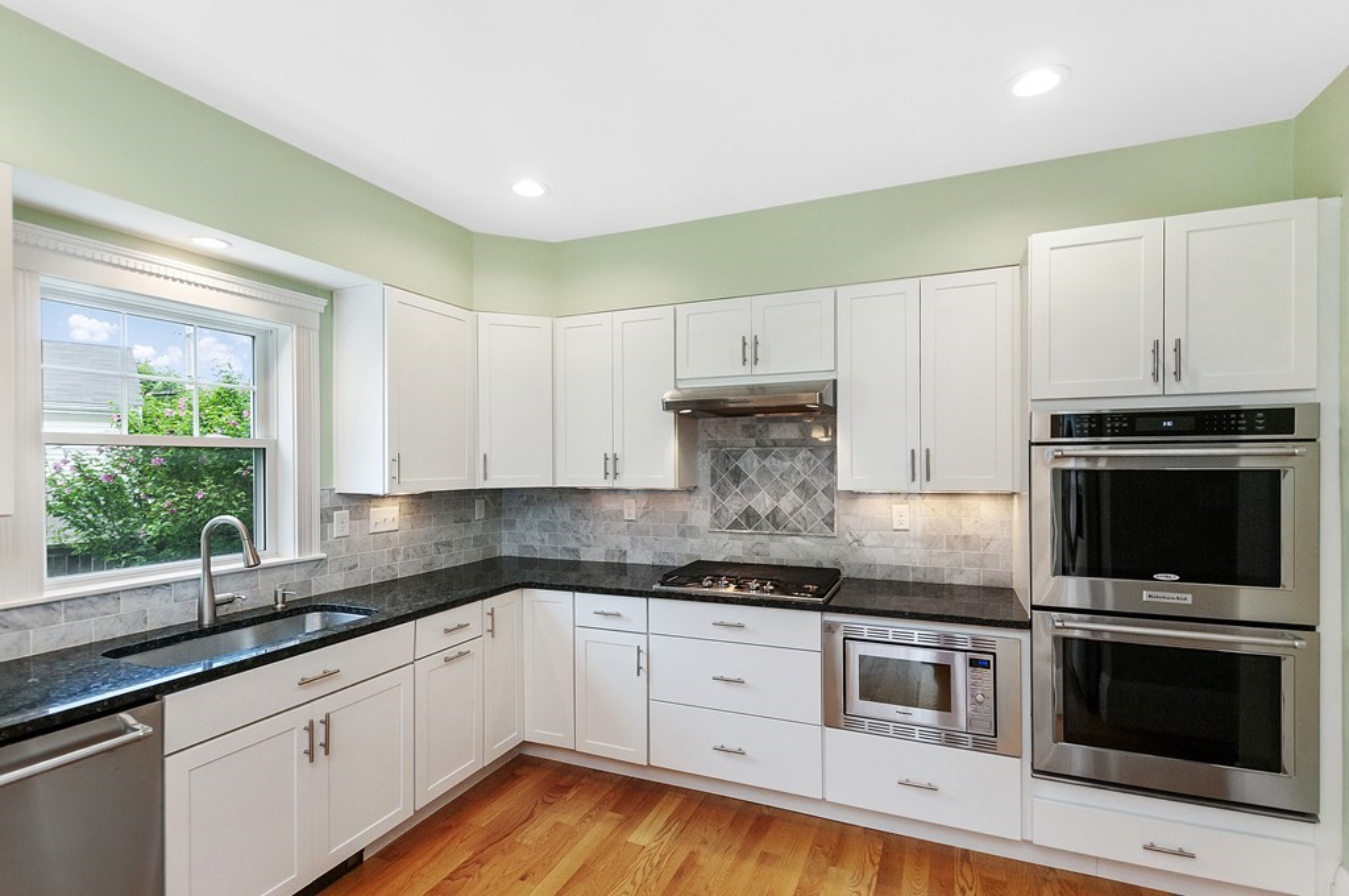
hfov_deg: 100.5
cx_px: 674
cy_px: 448
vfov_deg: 77.2
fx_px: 561
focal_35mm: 15
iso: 400
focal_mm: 10
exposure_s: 1/100
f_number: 5.6
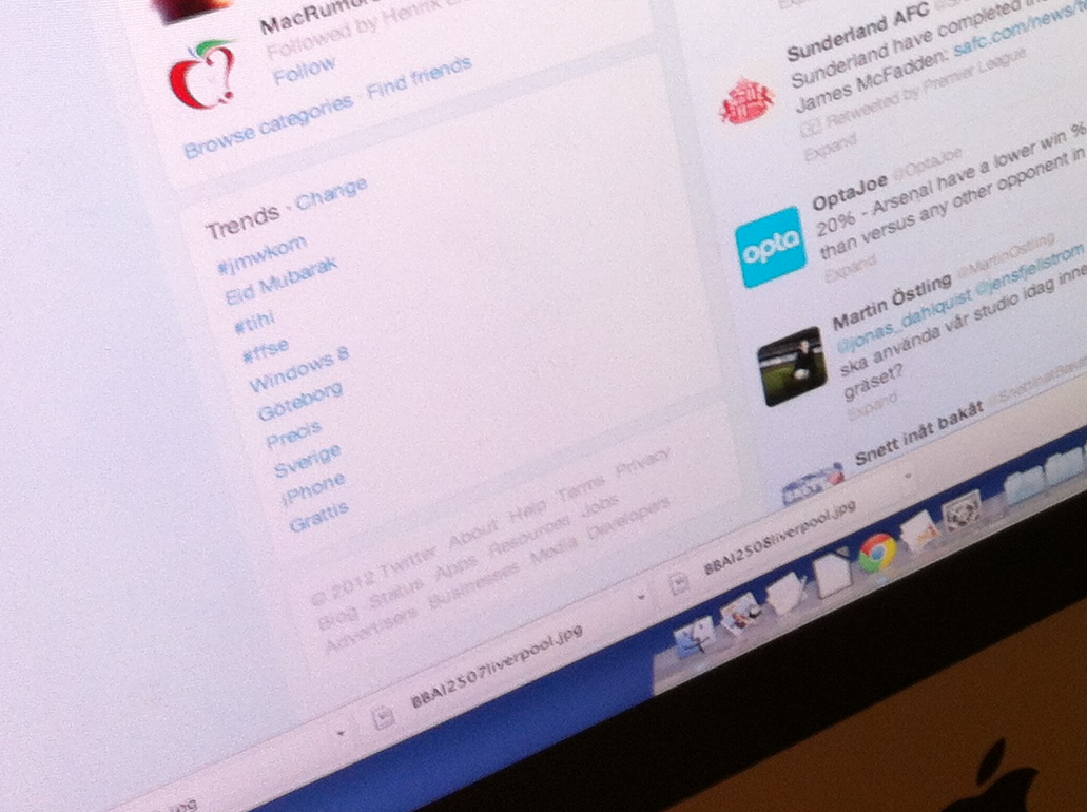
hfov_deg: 21.1
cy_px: 90
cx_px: 1212
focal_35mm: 88
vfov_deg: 16.5
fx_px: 2759
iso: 80
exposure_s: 1/17
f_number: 2.8
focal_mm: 3.85
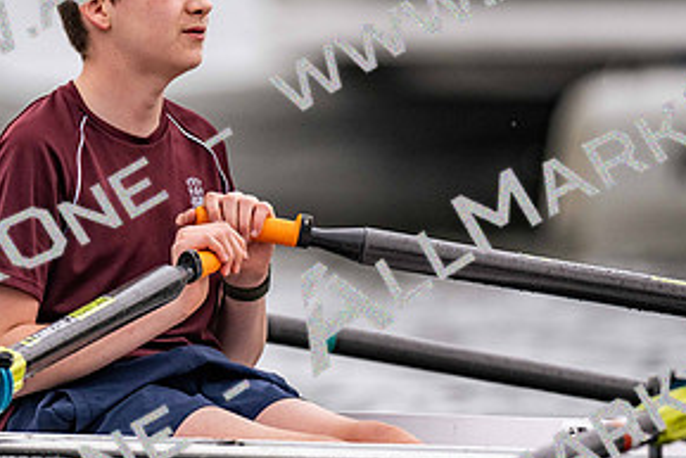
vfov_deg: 1.1
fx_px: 22991
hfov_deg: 1.7
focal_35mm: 1206
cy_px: 151
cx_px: 97
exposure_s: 1/2500
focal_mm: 600
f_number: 4
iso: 800
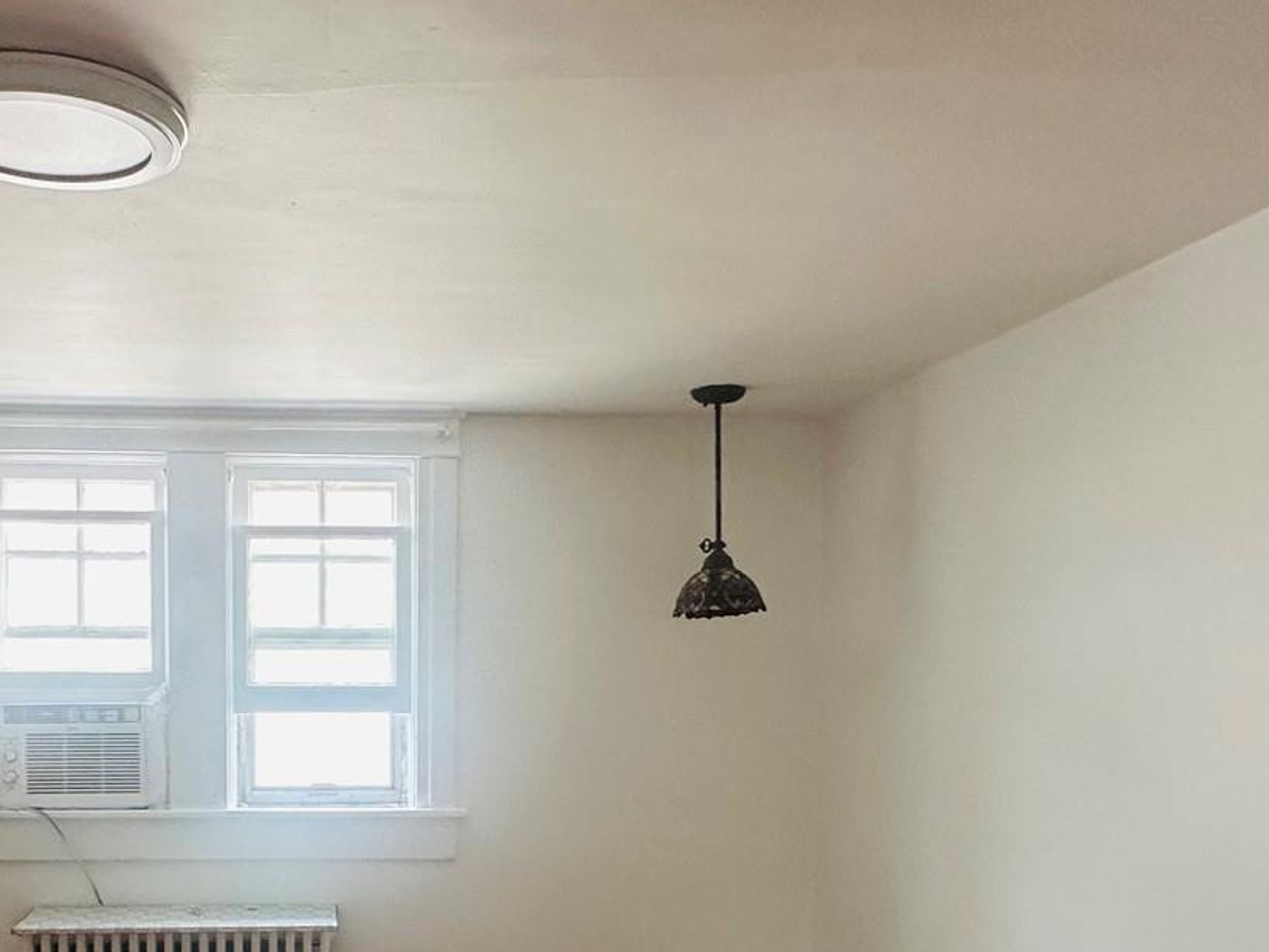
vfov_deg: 39.3
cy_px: 744
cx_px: 397
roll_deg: -2.0
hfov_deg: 51.4
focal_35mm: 35
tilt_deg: -1.7
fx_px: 1283
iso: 160
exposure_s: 1/99
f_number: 2.2
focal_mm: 2.22
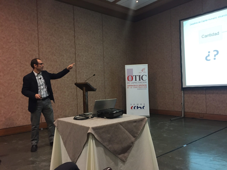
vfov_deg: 48.2
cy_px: 85
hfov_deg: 61.7
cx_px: 114
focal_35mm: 29
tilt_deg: +0.2
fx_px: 190
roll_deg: +2.3
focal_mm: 4.15
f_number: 2.2
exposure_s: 1/20
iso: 250
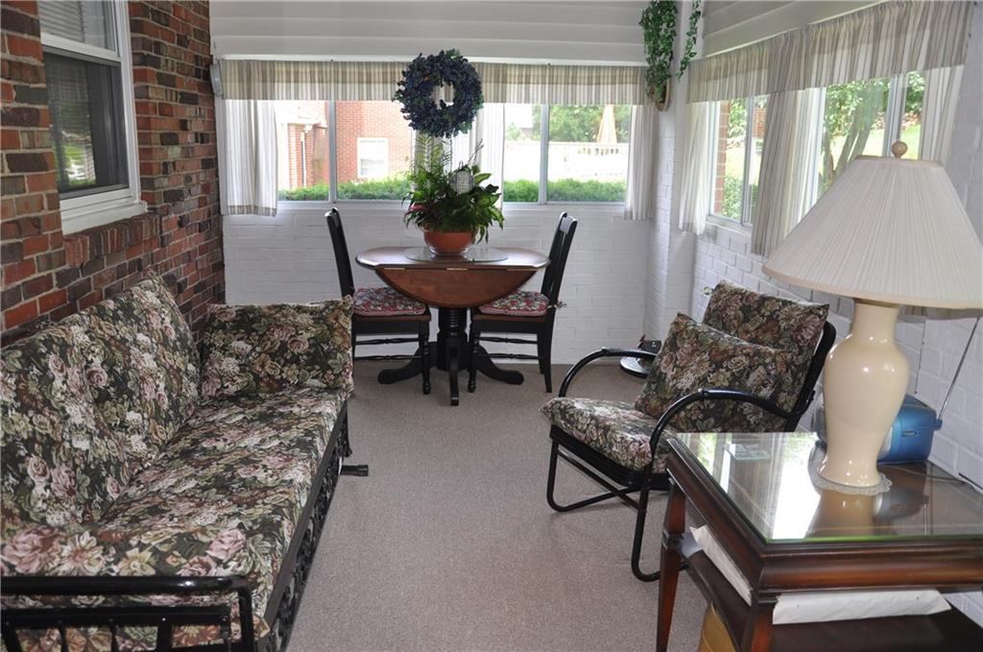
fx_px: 859
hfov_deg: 59.6
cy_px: 326
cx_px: 492
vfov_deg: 41.6
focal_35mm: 32
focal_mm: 21
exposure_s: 1/160
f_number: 3.8
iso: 400
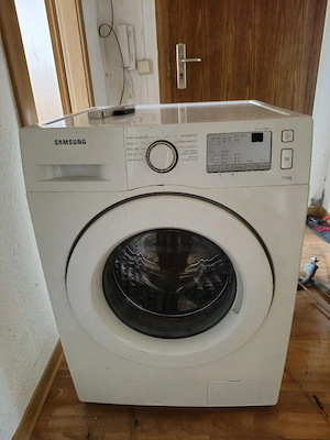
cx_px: 165
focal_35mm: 23
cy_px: 220
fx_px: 292
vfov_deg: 73.9
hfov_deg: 58.9
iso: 500
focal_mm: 5.54
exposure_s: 1/50
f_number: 1.8
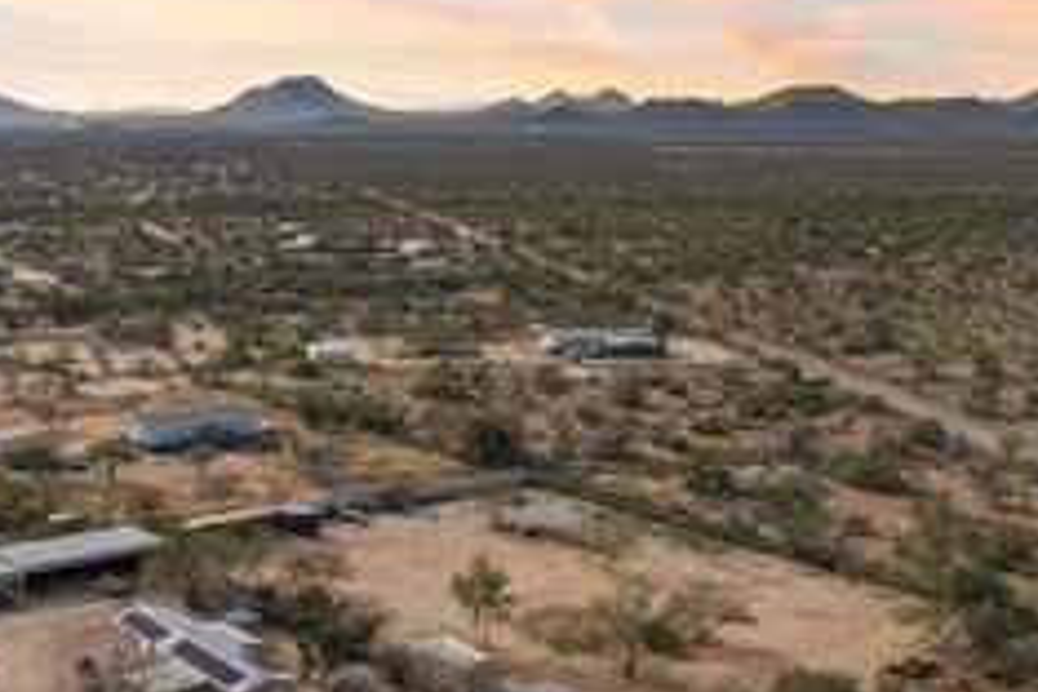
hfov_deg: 40.8
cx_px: 271
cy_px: 388
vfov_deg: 28.6
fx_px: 1355
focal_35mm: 47
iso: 120
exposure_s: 1/500
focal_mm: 8.4
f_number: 2.8
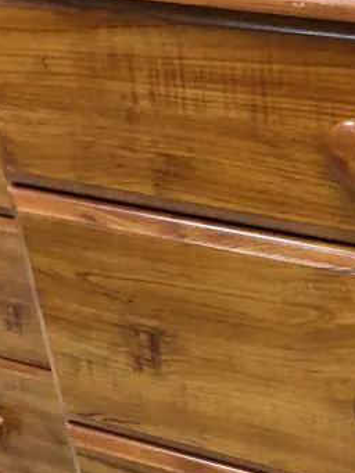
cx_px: 506
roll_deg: -1.3
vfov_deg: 21.9
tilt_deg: -28.9
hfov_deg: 15.8
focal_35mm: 87
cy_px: 436
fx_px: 1189
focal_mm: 4.15
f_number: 2.2
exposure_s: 1/17
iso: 64
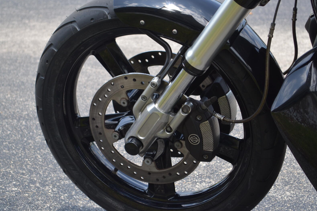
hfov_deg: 19.5
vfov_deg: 13.1
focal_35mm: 105
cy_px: 102
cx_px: 156
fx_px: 921
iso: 100
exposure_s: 1/160
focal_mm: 55
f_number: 5.6
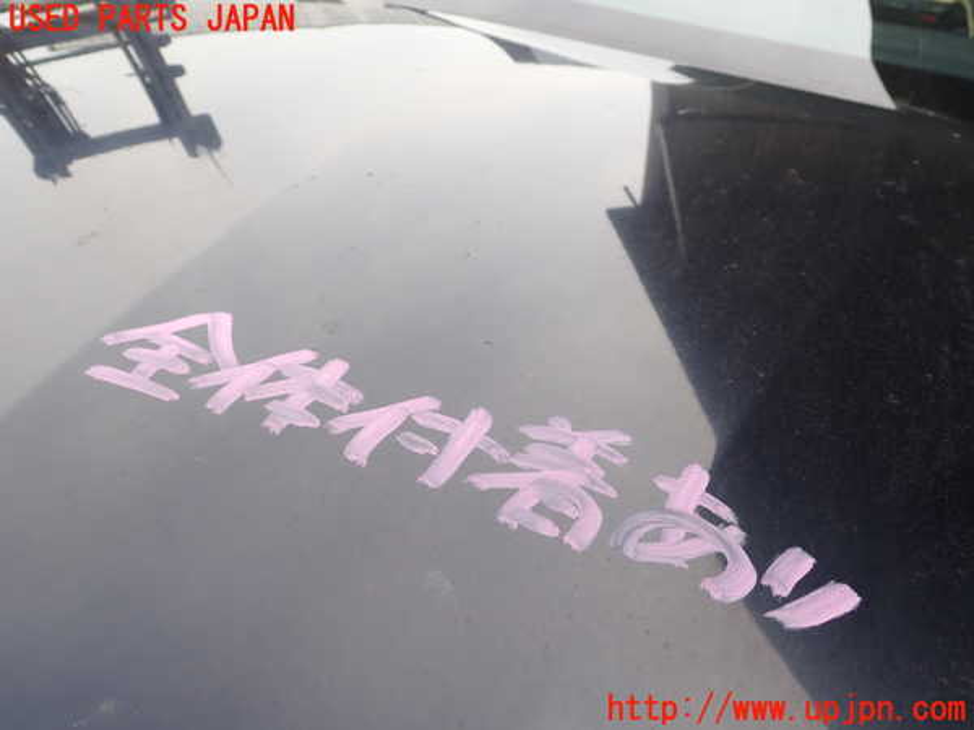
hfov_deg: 60.0
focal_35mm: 30
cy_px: 365
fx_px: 844
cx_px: 487
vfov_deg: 46.8
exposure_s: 1/250
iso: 100
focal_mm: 5.4
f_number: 3.2
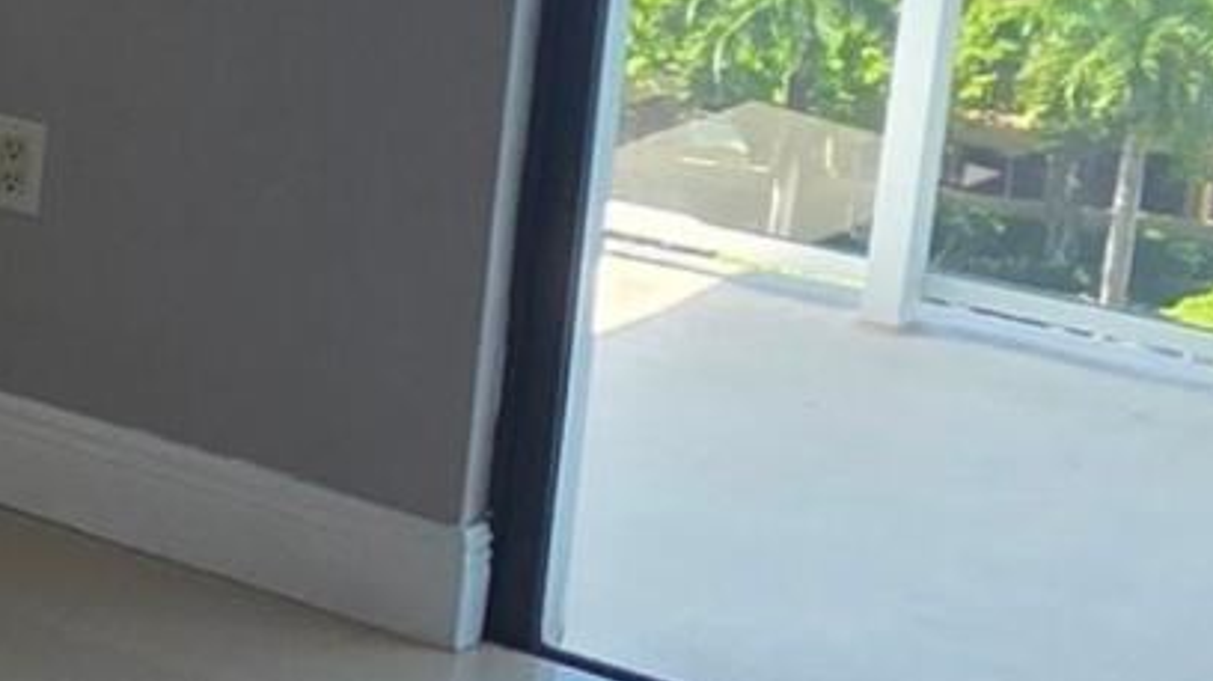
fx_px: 3215
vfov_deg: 11.9
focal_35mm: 100
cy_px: -36
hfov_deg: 16.0
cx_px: -1290
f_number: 1.9
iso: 40
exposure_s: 1/264
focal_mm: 2.2
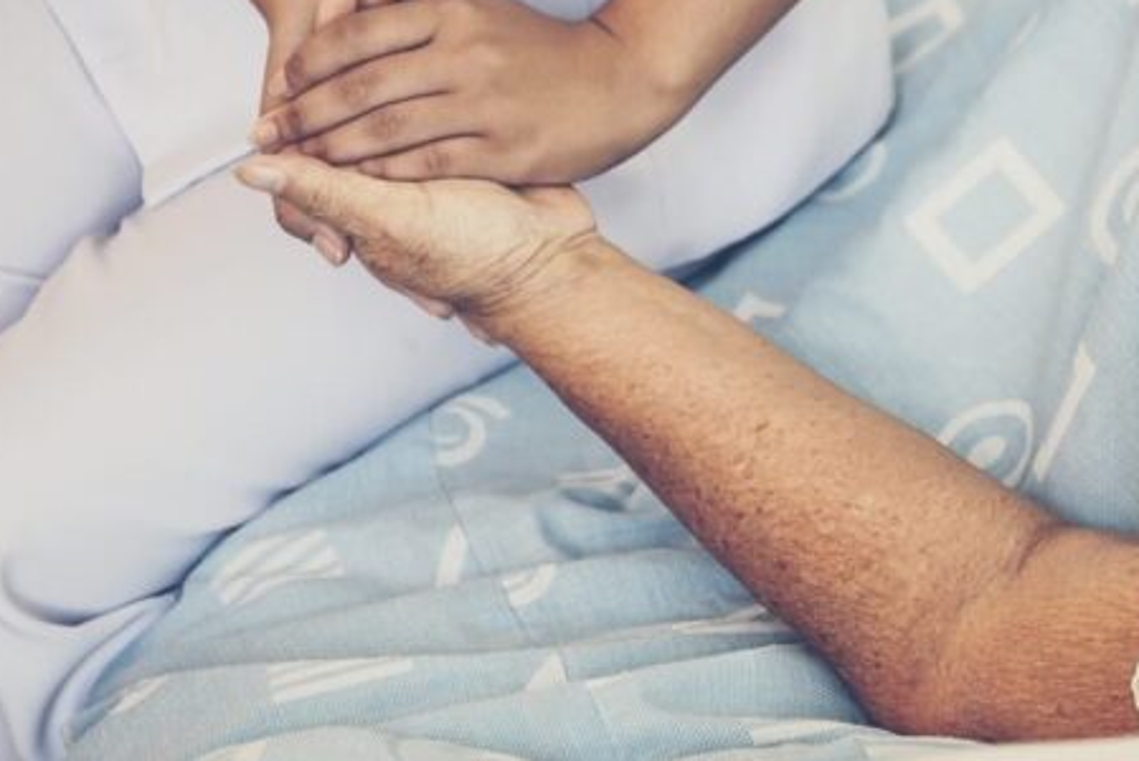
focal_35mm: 114
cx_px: 875
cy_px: 250
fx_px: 3609
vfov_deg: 12.0
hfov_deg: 17.8
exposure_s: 1/40
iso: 320
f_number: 4
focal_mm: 50
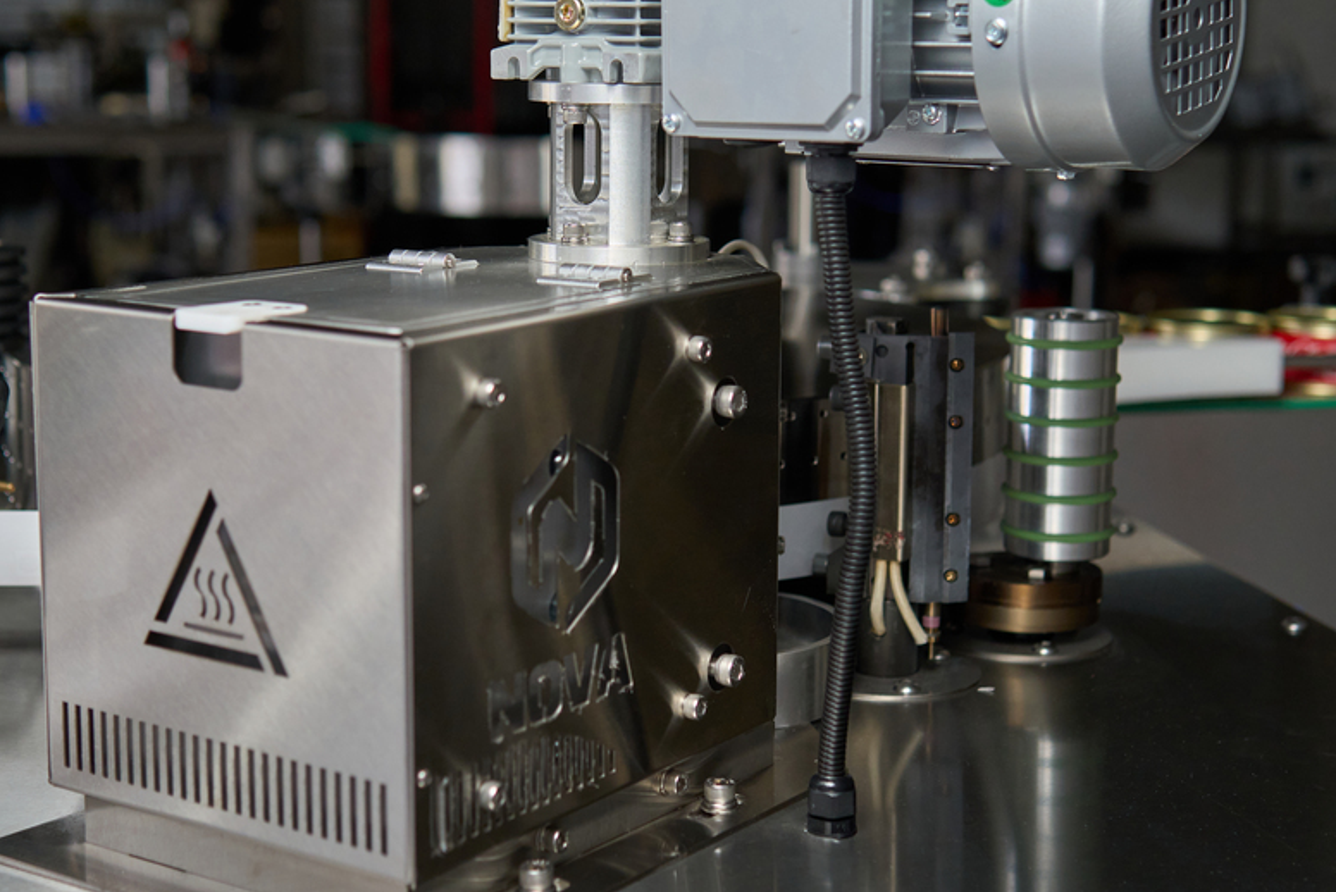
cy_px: 424
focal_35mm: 58
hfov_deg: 34.5
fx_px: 2153
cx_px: 649
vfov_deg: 23.4
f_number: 2.8
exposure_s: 1/200
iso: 400
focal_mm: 30
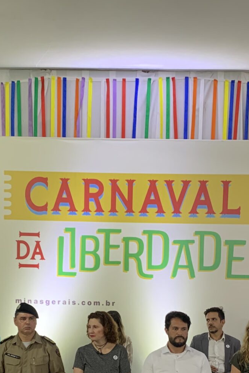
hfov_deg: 19.4
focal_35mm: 70
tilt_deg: -5.7
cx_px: 126
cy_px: 323
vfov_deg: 28.0
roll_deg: -1.0
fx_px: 726
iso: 160
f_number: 1.8
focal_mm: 4.25
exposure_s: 1/60
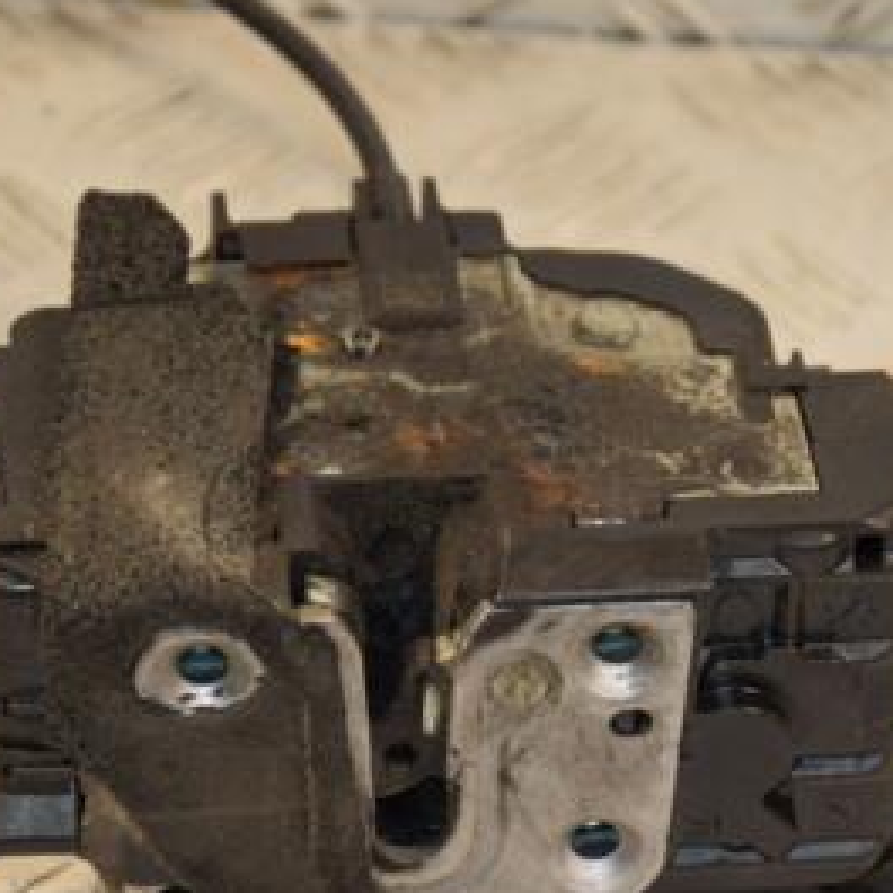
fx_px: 7618
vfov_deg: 6.7
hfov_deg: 6.7
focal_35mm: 261
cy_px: 528
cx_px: 643
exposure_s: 1/160
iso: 800
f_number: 5.6
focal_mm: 90
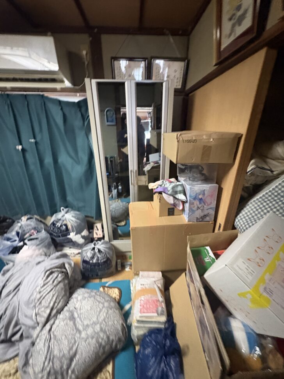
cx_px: 142
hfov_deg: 85.7
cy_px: 190
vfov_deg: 102.1
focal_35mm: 14
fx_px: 153
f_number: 2.2
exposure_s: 1/40
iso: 1000
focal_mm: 2.22
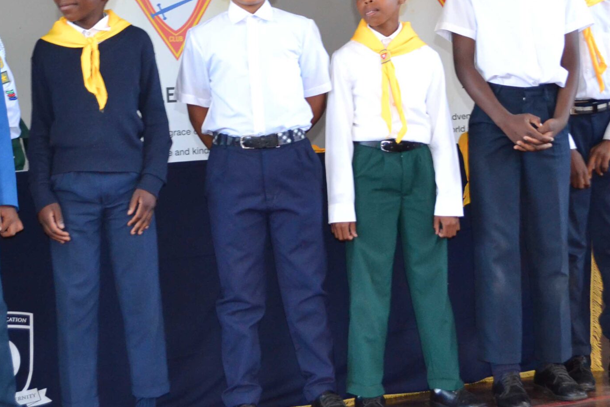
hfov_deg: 28.1
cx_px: 336
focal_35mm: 72
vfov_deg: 18.7
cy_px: 57
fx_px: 1220
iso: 1400
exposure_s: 1/60
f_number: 4.2
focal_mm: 26
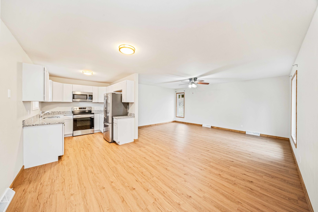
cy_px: 106
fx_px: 106
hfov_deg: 112.6
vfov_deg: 90.0
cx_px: 159
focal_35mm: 12
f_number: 11
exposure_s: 1.6
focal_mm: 12
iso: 320
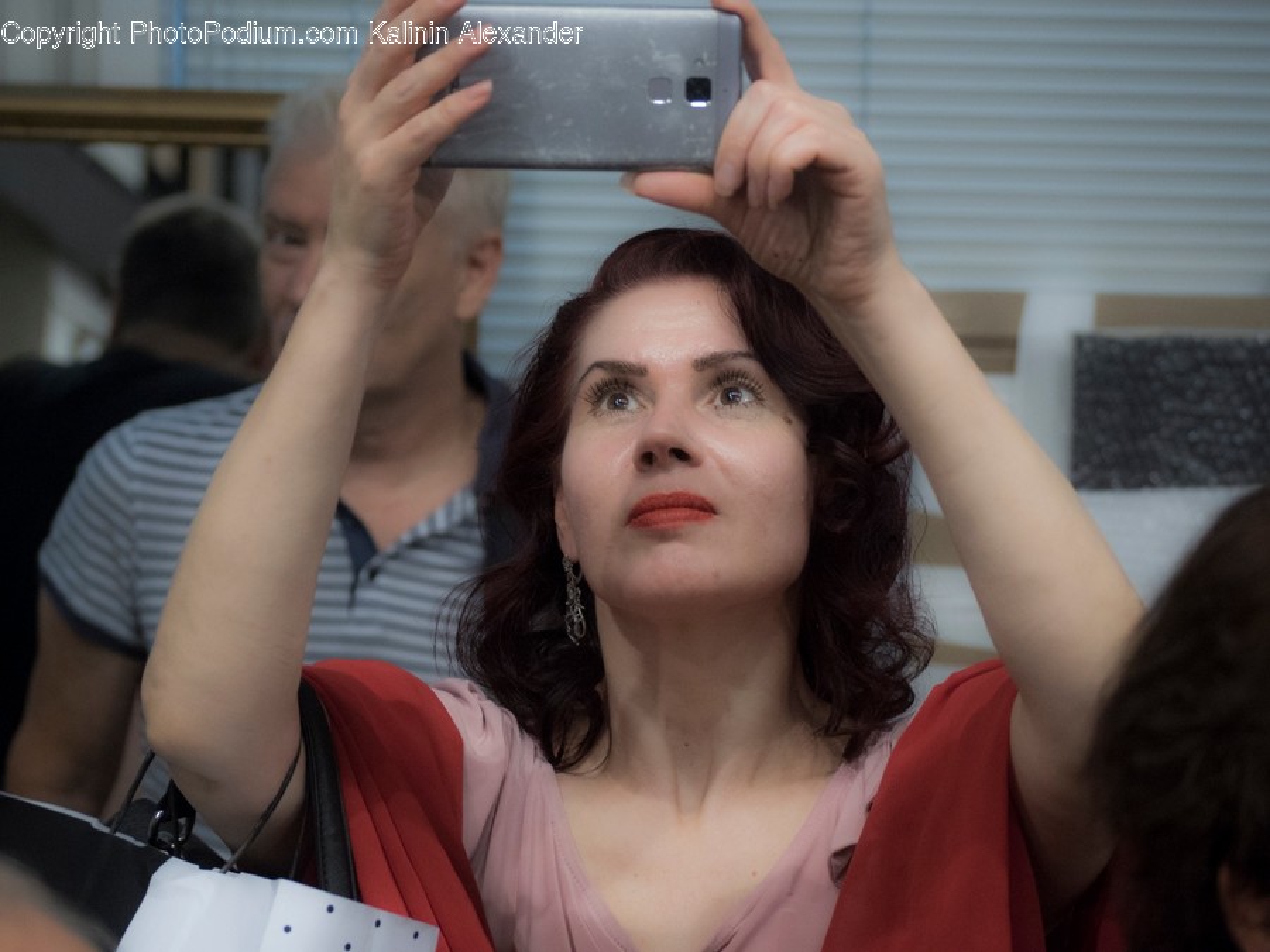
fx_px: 4916
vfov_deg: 11.1
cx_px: 635
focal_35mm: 134
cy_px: 476
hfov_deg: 14.7
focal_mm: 67
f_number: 4.2
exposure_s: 1/60
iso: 1000
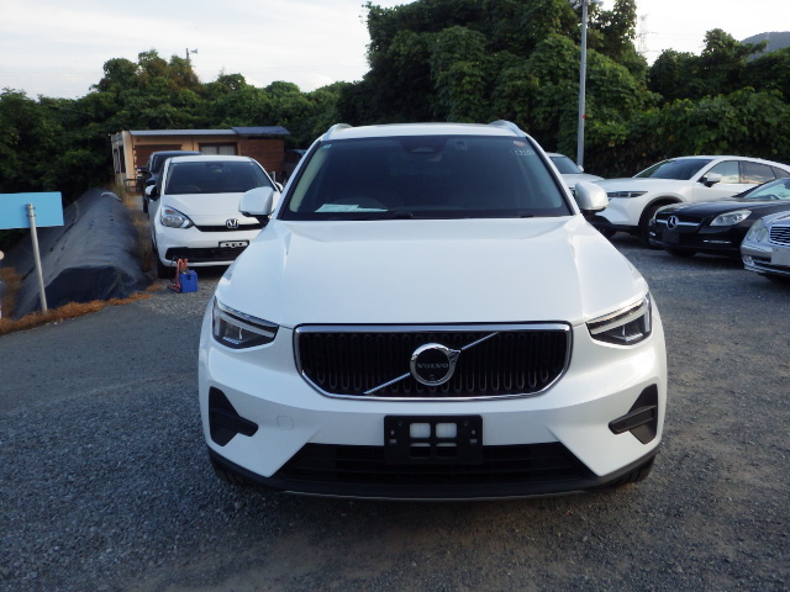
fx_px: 707
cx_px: 395
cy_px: 296
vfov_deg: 45.4
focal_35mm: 31
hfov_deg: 58.4
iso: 250
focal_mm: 5.5
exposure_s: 1/800
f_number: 3.1
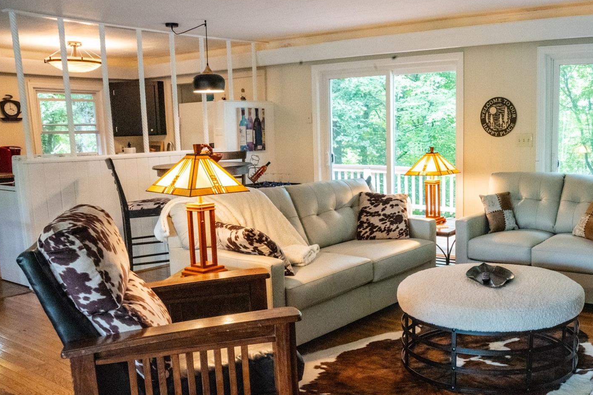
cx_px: 414
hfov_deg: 52.9
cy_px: 235
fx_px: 576
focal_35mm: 35
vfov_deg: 37.7
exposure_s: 1/30
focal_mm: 24
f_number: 22
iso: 12800
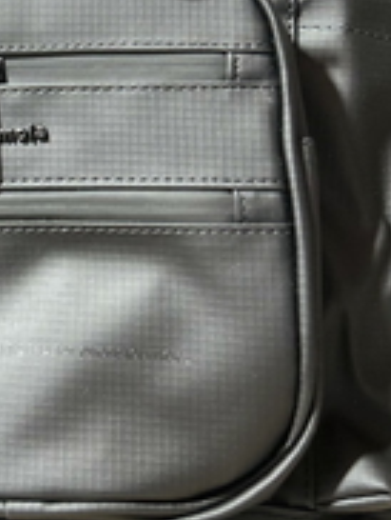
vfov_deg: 24.6
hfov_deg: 19.2
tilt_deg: +0.0
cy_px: 21
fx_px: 1142
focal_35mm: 76
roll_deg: +3.7
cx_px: 68
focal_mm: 5.7
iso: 800
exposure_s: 1/25
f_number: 1.5
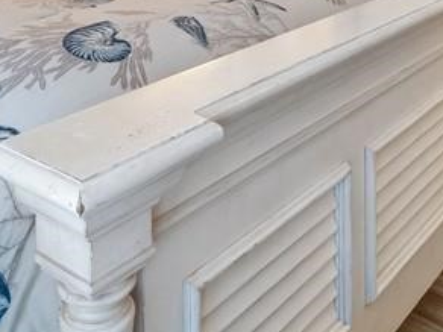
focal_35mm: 49
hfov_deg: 38.9
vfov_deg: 24.3
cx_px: 230
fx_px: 627
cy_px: -143
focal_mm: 7
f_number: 7.1
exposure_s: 1/3
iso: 200
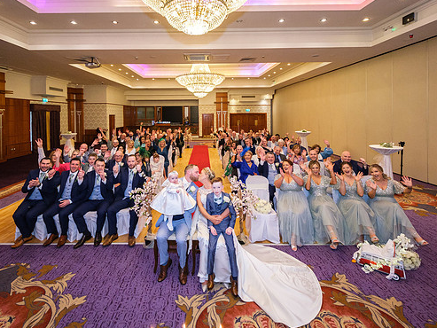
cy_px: 120
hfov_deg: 90.8
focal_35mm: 17
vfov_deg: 73.3
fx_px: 215
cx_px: 198
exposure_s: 1/125
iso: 1600
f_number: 2.8
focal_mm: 8
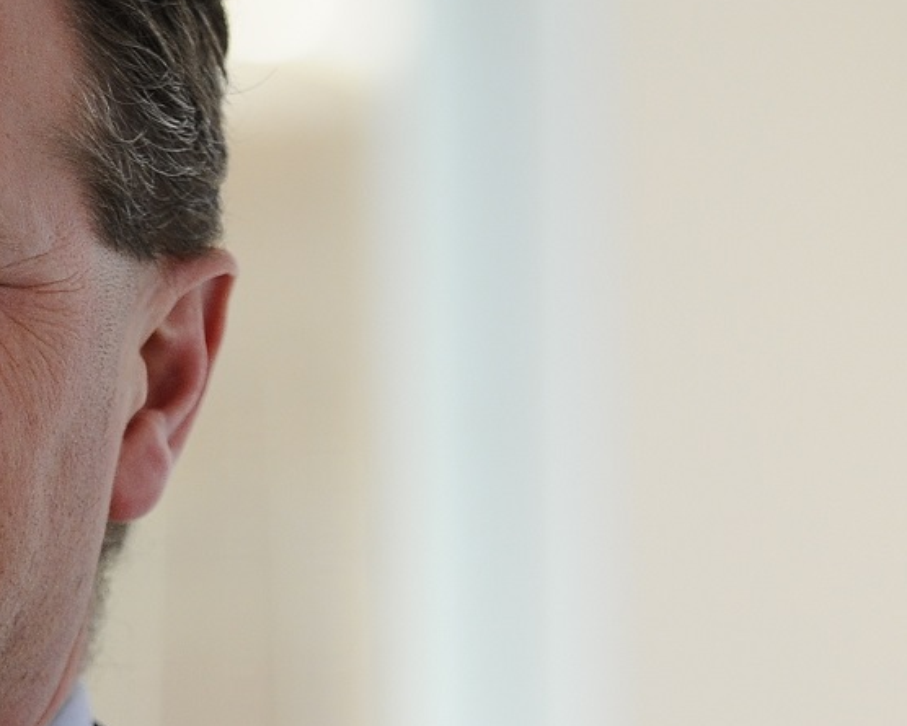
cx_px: -254
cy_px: 569
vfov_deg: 4.1
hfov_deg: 5.1
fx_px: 10122
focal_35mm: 377
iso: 1250
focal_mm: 105
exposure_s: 1/160
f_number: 2.8
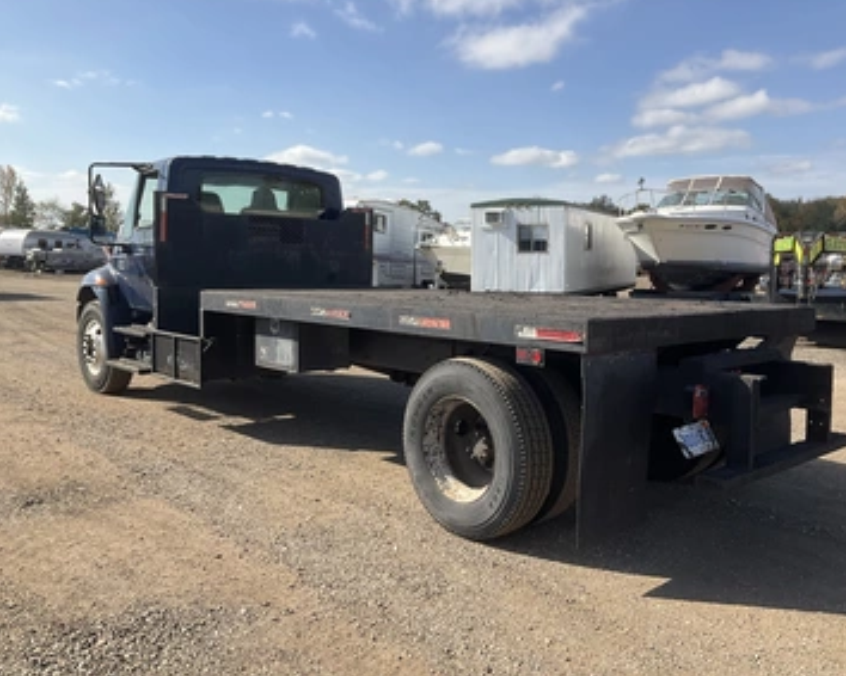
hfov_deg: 55.5
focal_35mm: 32
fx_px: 801
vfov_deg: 45.8
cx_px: 473
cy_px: 322
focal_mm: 3
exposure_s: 1/1577
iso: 25
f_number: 1.8
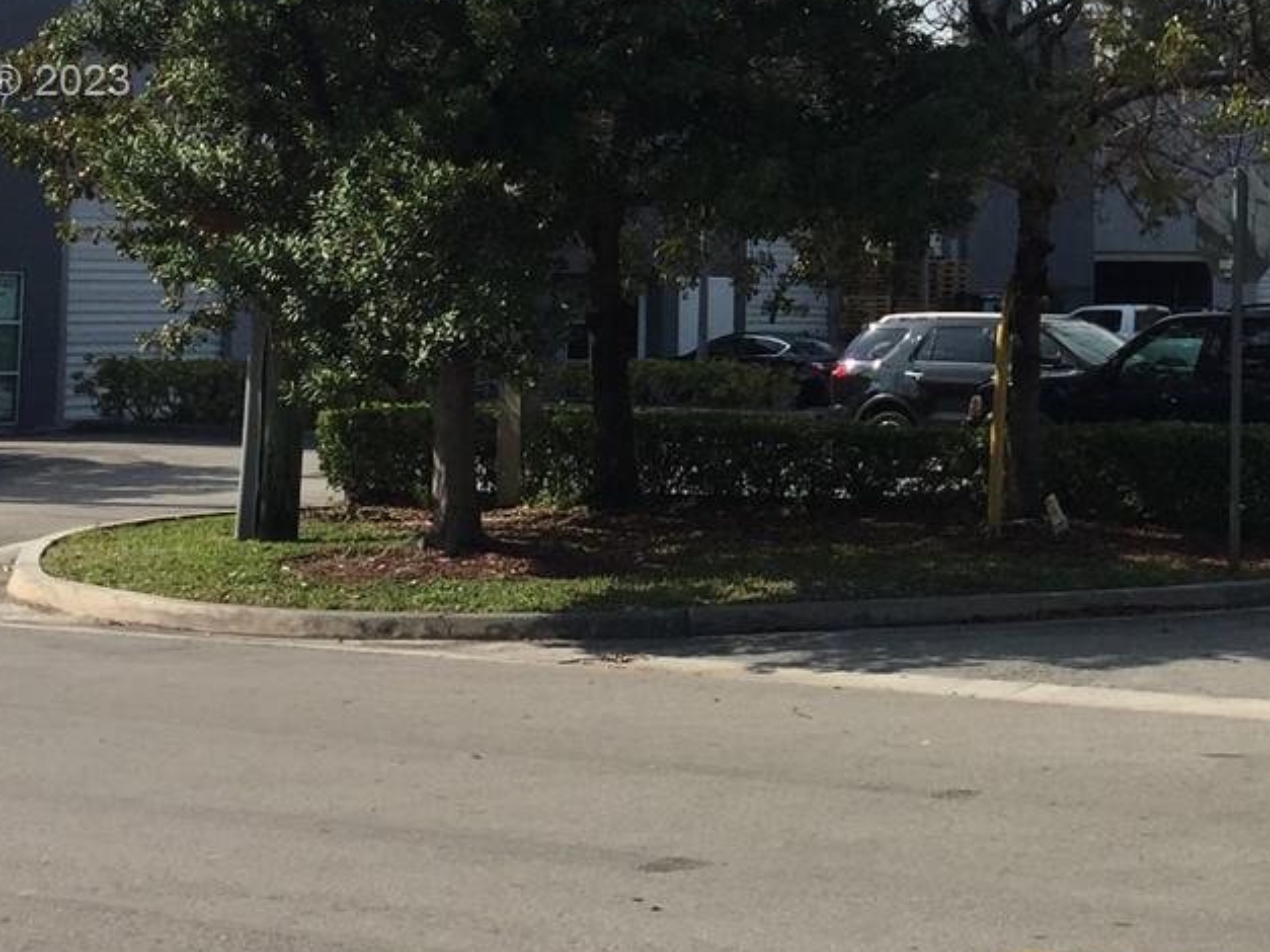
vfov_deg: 19.5
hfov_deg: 25.6
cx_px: 1104
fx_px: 2714
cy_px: 85
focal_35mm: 74
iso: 32
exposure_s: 1/3300
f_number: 2.2
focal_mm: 4.15
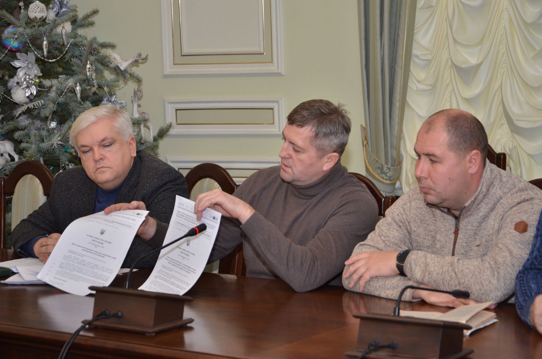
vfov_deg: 14.6
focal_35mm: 93
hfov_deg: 22.0
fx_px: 1397
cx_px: 271
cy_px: 180
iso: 800
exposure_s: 1/200
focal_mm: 62
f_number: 5.3
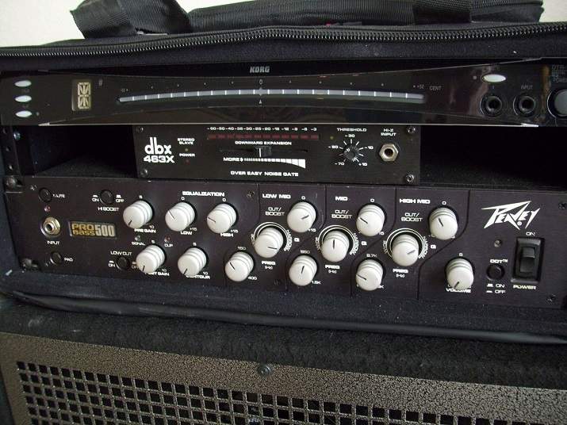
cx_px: 284
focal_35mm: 34
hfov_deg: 54.0
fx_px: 557
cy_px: 212
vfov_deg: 41.8
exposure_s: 1/8
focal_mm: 5.7
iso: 160
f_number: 2.9
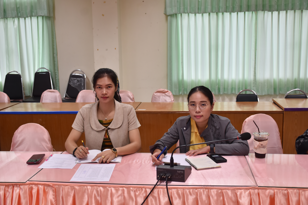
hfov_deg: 43.6
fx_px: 385
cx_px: 154
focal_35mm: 45
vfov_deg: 29.9
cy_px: 102
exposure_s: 1/80
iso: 400
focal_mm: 30
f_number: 4.5
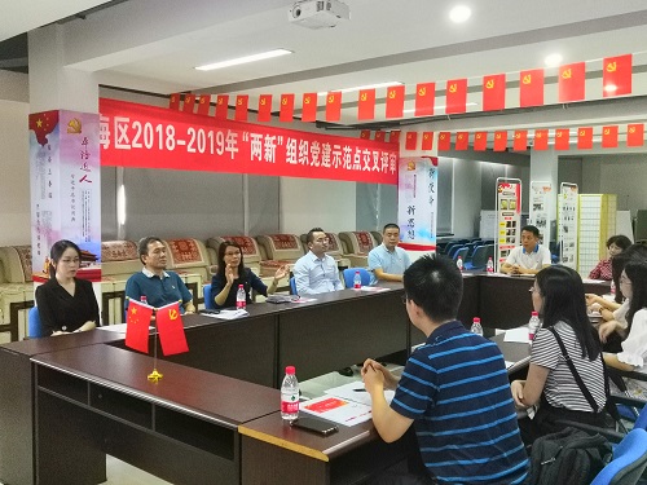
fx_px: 617
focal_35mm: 33
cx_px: 324
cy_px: 242
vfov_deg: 42.9
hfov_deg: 55.4
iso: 640
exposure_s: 1/33.3
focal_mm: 3.95
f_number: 1.8
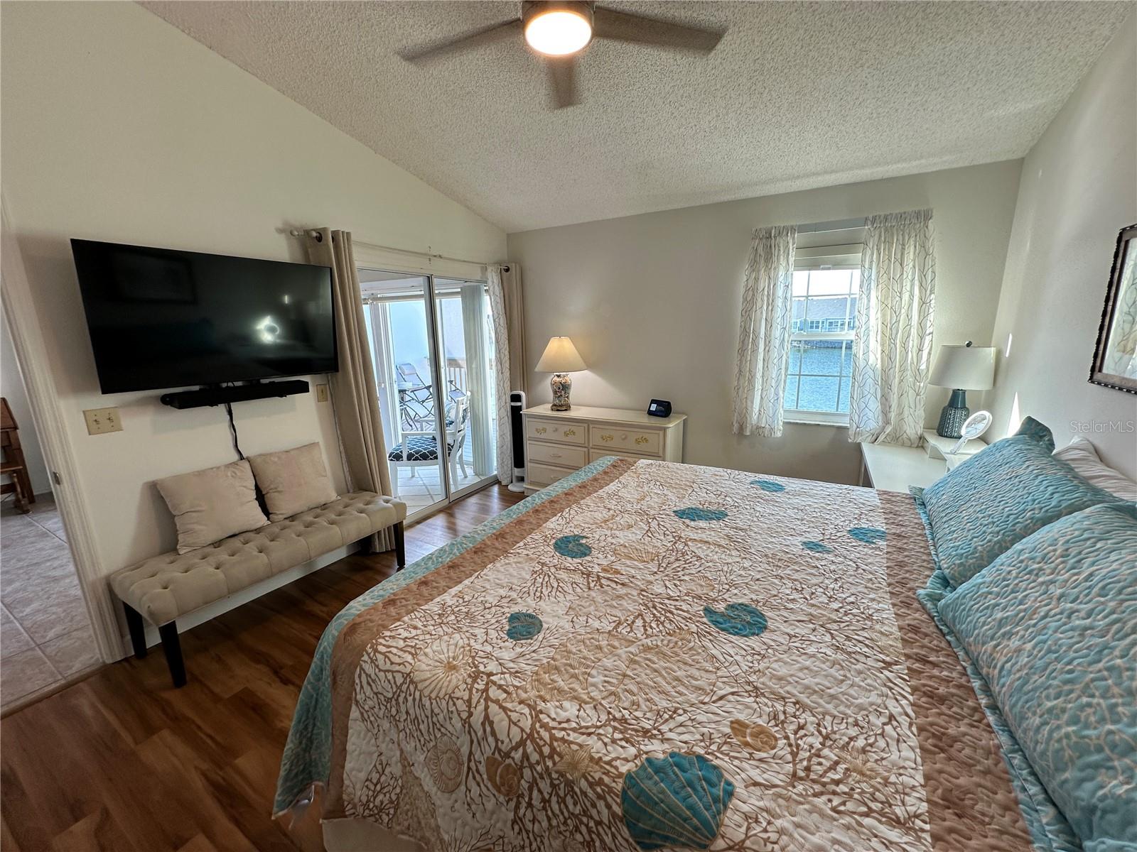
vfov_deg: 85.7
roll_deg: +0.8
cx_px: 568
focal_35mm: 14
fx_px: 460
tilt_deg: -11.6
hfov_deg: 102.1
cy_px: 426
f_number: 2.2
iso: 64
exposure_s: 1/120
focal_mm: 2.22
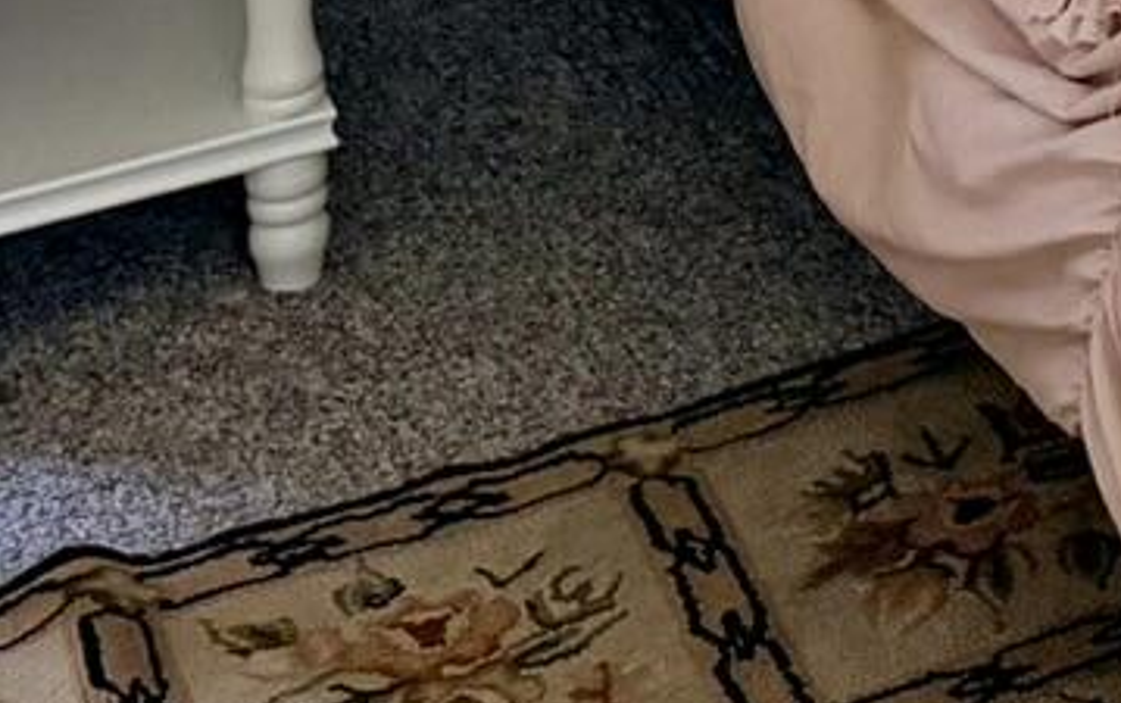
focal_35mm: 145
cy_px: -1525
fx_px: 4433
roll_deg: +0.0
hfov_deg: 12.8
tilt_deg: -7.8
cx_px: 2142
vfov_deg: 7.7
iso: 200
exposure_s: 1/60
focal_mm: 6.76
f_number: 1.78
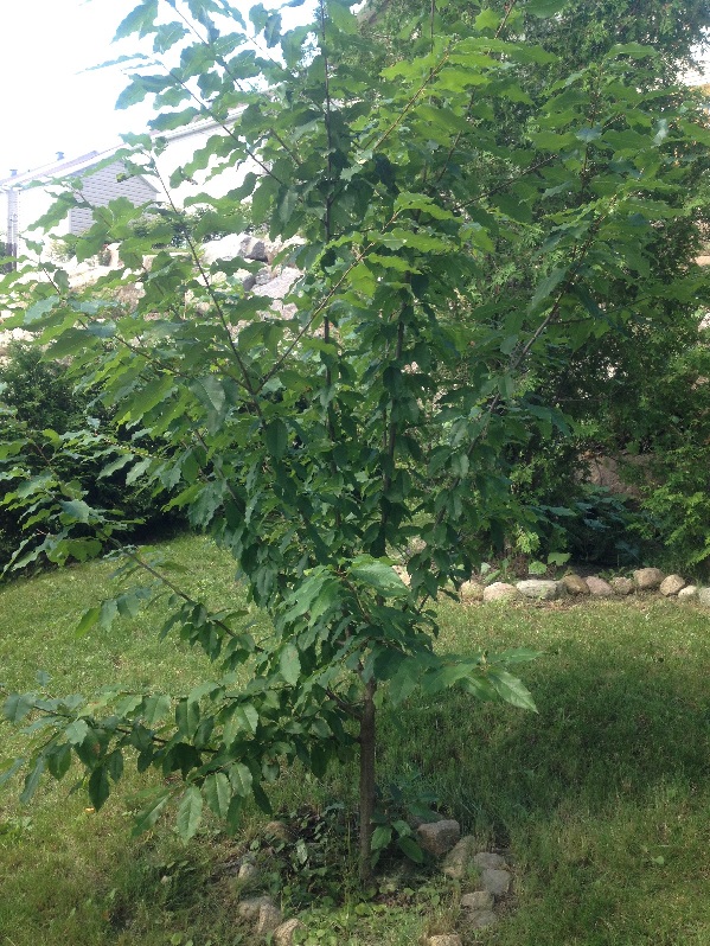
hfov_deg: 40.7
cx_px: 355
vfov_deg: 52.6
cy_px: 473
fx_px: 957
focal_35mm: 35
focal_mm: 4.28
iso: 50
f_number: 2.4
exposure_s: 1/120
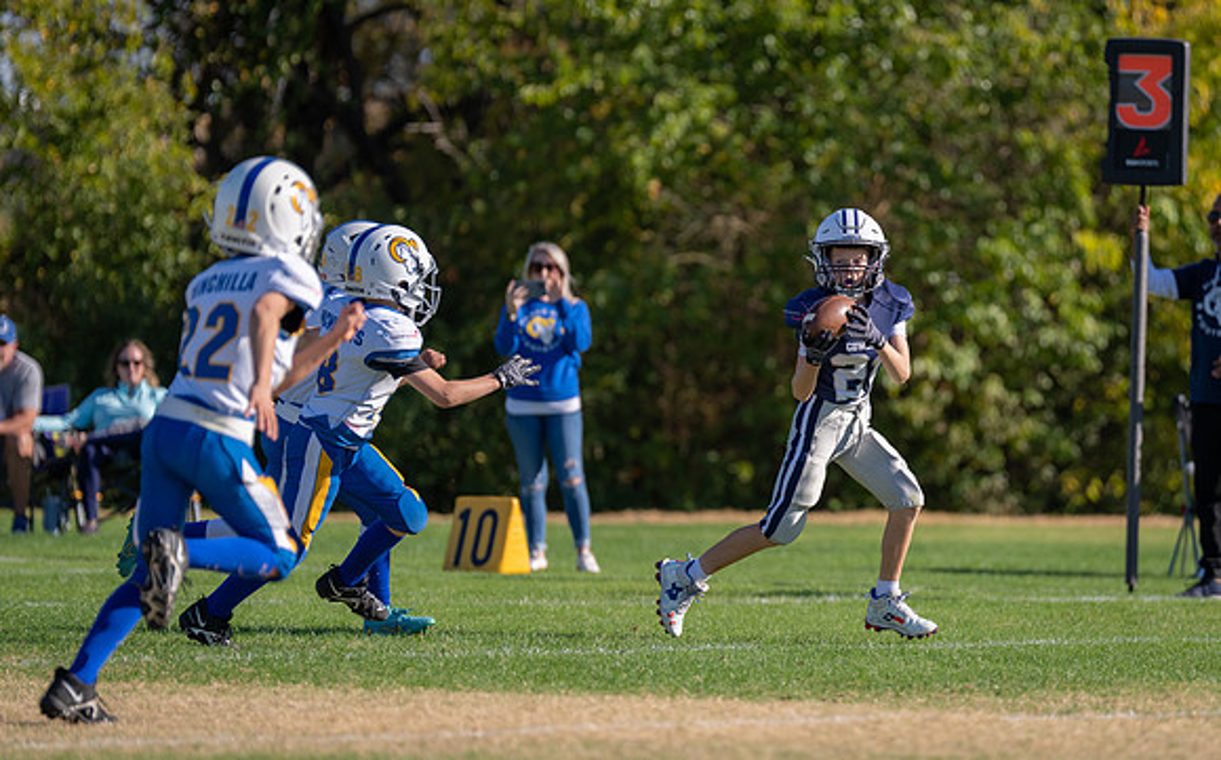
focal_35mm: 289
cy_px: 379
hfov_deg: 7.3
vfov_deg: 4.5
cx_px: 824
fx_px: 9610
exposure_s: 1/2000
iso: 100
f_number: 2.8
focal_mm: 200
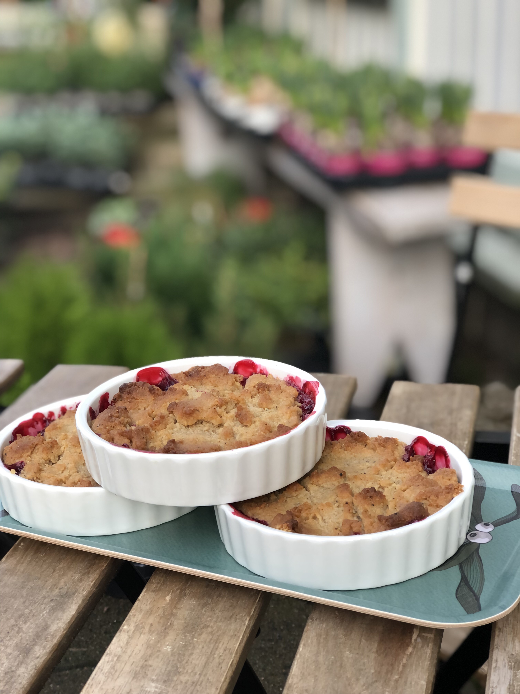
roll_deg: +1.3
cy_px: 347
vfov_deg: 33.8
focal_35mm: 57
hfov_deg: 25.7
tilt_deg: -20.1
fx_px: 1142
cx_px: 260
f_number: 2.8
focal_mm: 6.6
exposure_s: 1/40
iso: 25
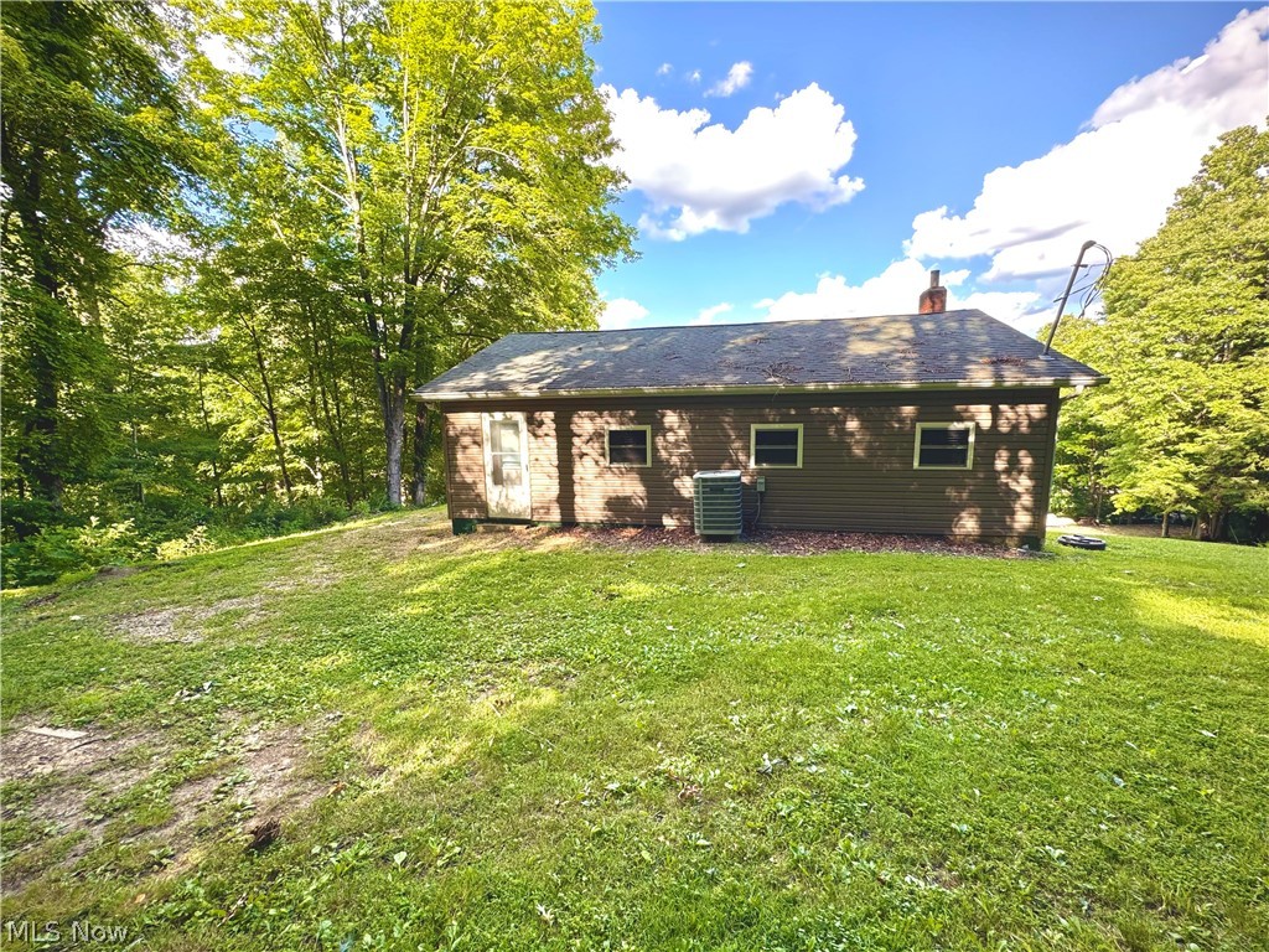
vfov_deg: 85.7
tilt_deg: -7.8
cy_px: 476
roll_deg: +0.7
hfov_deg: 102.1
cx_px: 634
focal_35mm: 14
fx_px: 513
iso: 40
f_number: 2.2
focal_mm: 2.22
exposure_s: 1/109
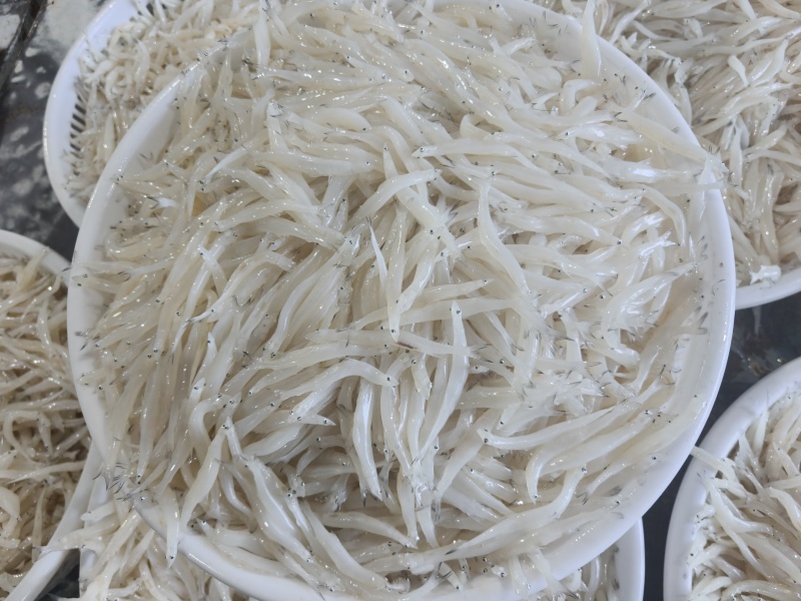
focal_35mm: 23
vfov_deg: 58.9
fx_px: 532
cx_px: 400
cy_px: 300
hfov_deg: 73.9
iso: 500
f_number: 1.6
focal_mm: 6.06
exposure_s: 1/100
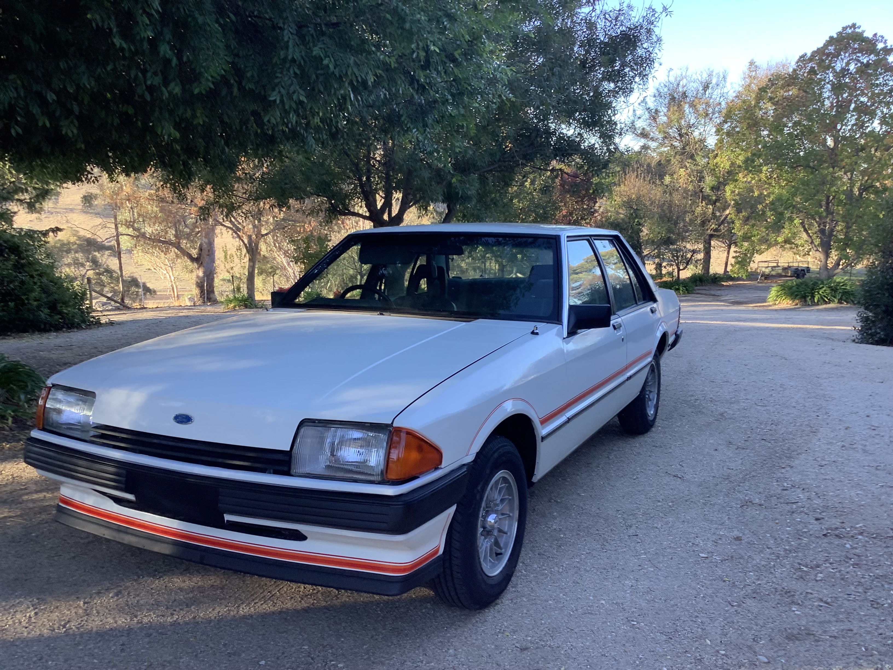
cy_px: 335
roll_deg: -0.3
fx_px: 800
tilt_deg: -8.0
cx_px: 446
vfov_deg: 45.4
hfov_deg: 58.4
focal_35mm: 31
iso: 40
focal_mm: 3.3
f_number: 2.4
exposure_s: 1/120
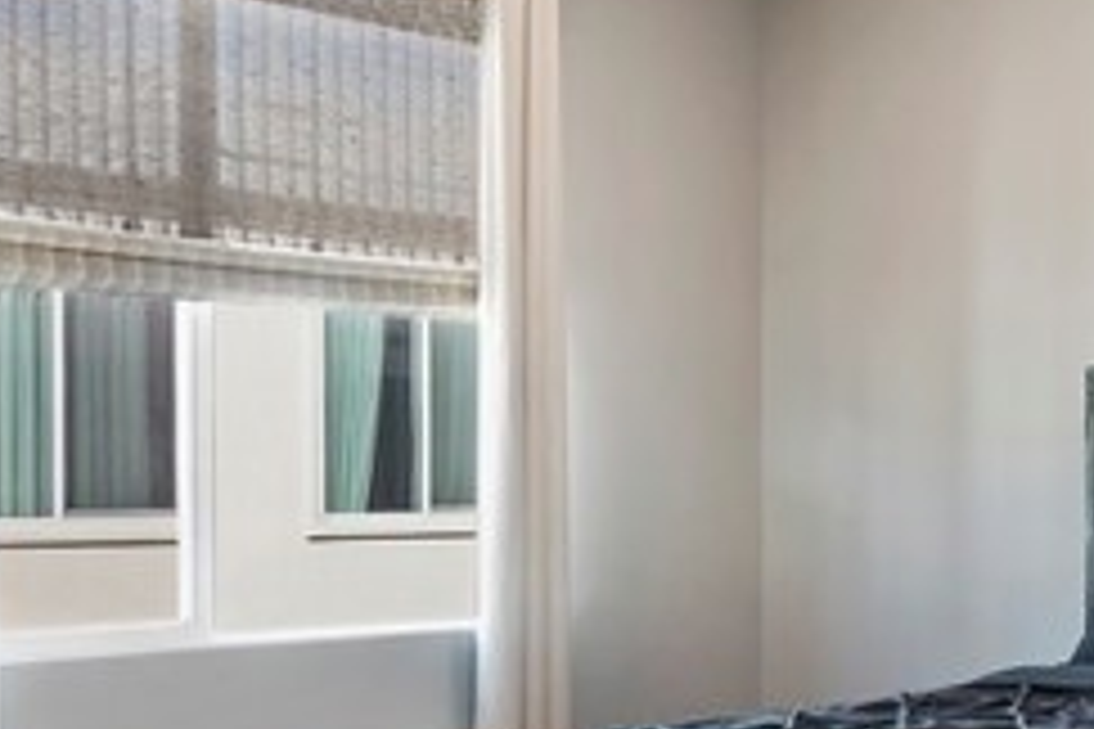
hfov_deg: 32.4
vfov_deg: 22.8
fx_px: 1793
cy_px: 529
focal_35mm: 59
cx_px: 972
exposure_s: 1/4
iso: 500
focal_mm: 14
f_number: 10
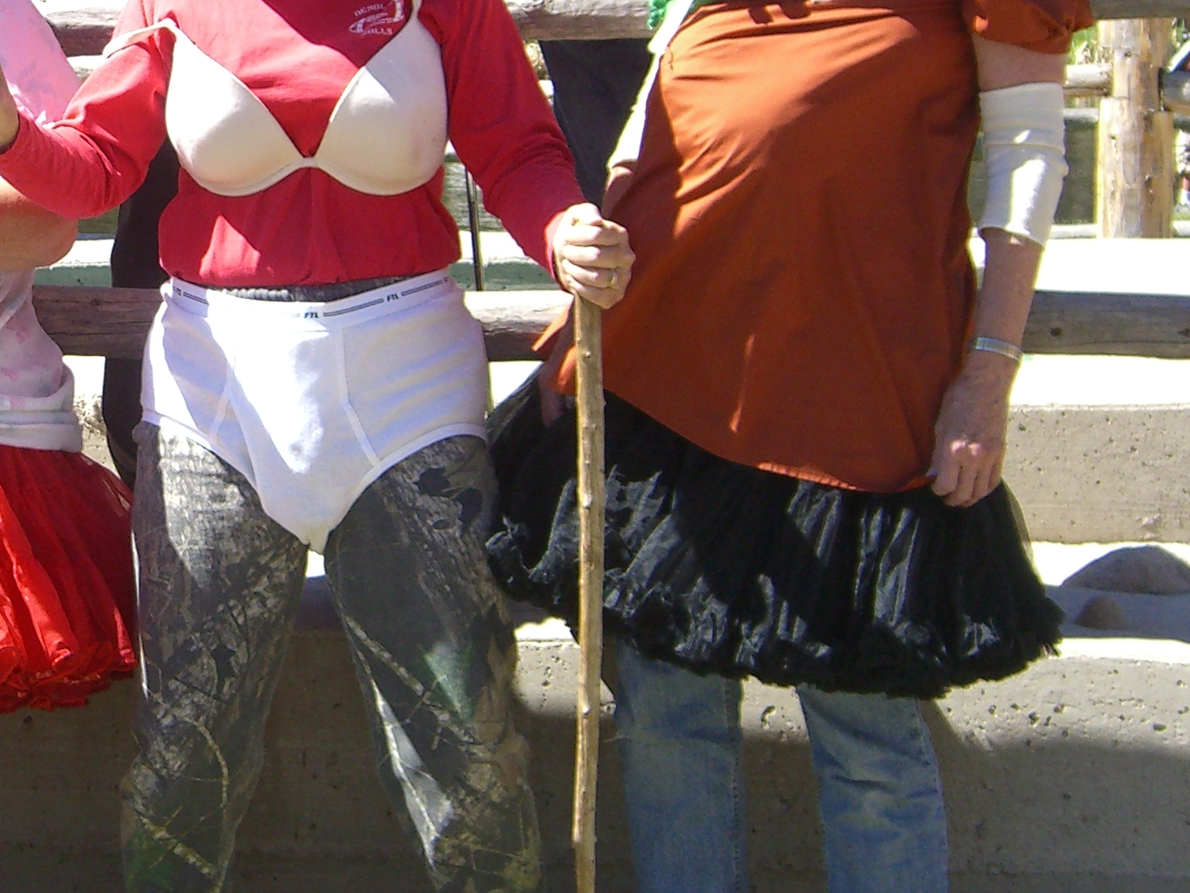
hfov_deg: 17.9
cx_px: 110
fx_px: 3713
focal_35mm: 108
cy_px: 249
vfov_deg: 13.7
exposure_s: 1/1000
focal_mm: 9.5
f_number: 3.1
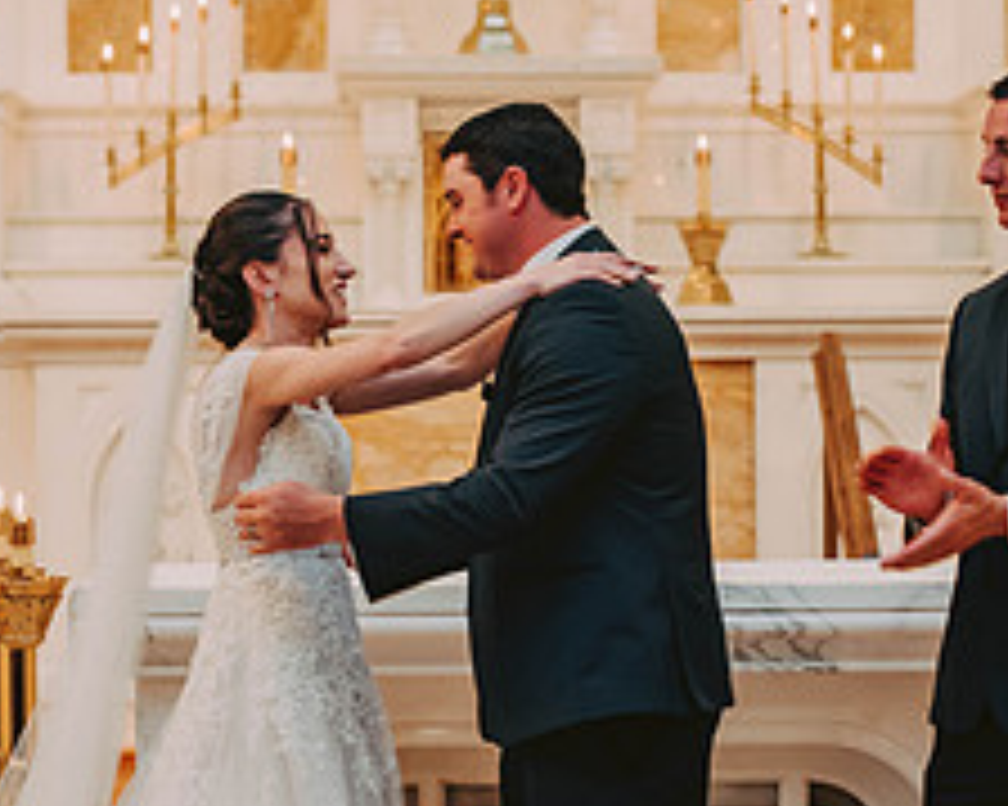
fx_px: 3936
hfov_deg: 14.6
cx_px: 464
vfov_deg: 11.7
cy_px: 450
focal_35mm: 132
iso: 1600
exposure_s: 1/80
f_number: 2.8
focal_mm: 70
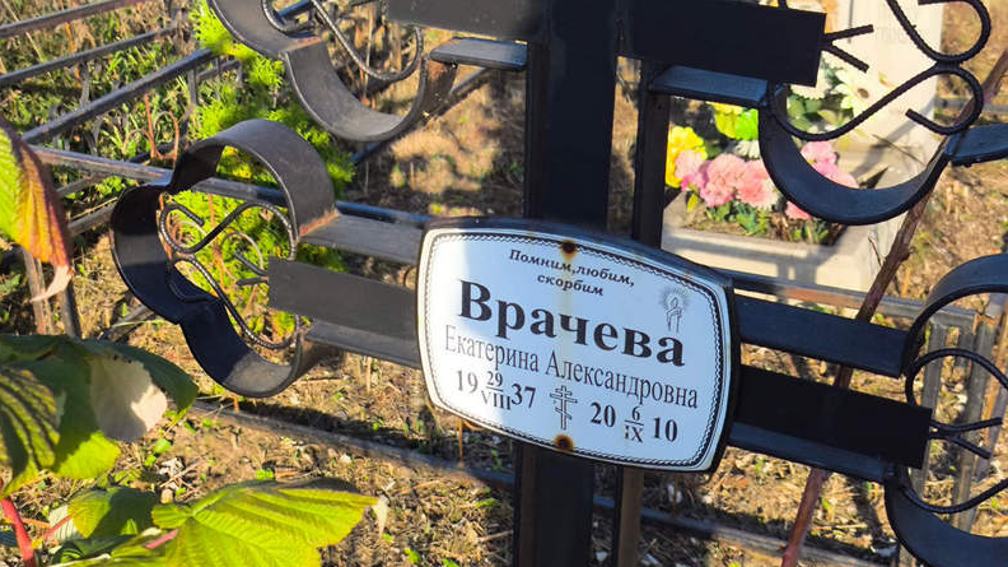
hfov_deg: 37.9
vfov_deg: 21.7
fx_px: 1470
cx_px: 501
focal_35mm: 55
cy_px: 371
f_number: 1.7
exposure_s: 1/954
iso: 50
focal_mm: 4.71
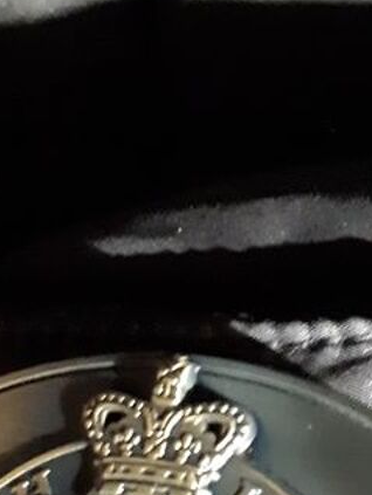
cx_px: 222
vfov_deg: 21.5
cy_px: 576
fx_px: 1216
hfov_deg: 17.4
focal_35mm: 85
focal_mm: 3.6
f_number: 1.9
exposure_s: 1/10
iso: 2000
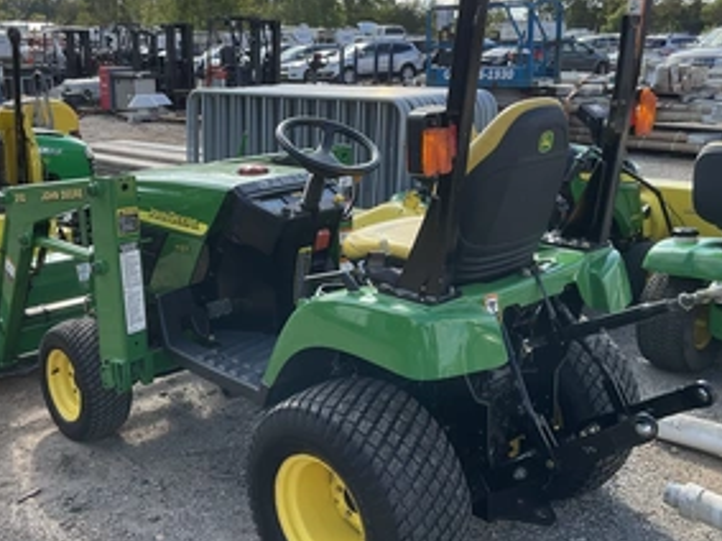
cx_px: 314
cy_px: 217
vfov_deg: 35.0
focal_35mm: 41
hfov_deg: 45.7
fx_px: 855
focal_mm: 3
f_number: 1.8
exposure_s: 1/642
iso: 25
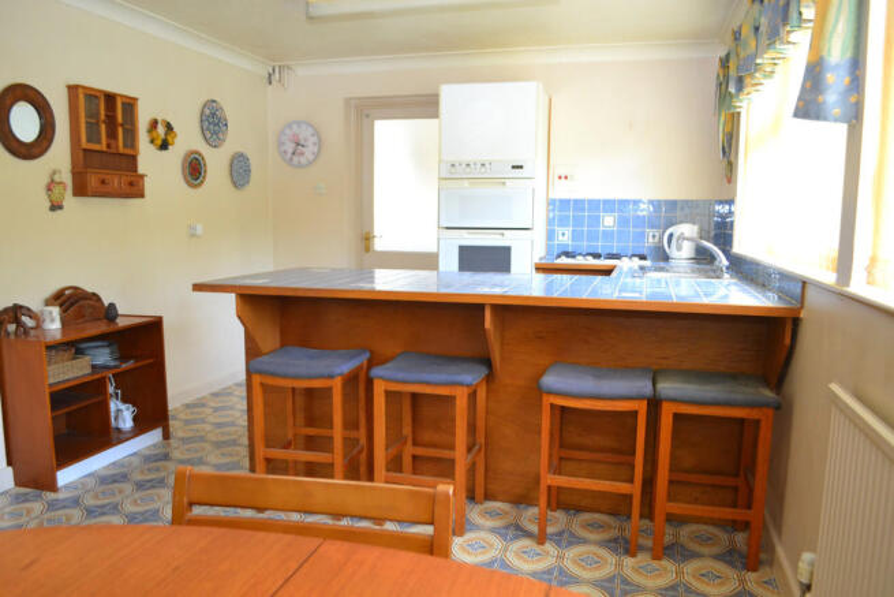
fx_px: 671
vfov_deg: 48.0
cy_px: 298
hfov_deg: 67.4
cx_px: 447
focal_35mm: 27
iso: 1100
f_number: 3.5
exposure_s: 1/60
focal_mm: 18
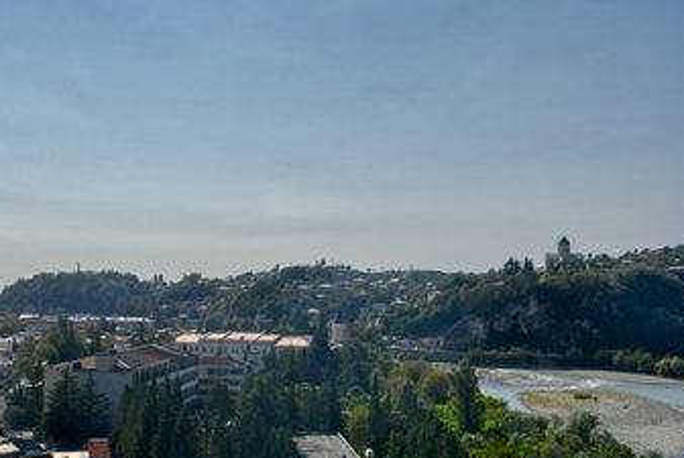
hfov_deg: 44.4
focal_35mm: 44
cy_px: 255
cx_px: 324
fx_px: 837
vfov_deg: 30.6
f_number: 8
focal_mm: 25
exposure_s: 1/320
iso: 100
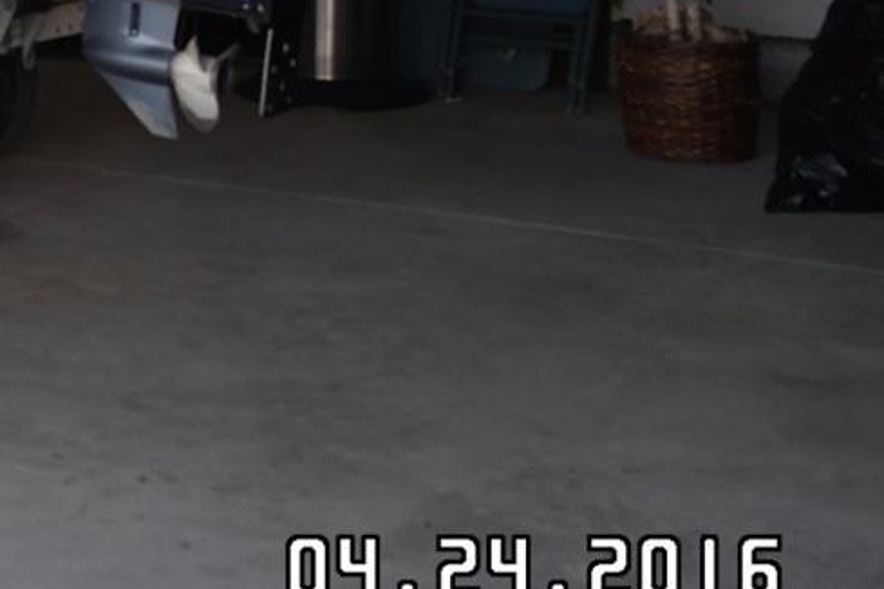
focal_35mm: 92
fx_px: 2259
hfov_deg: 19.7
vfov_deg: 14.4
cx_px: -380
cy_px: -134
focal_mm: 20
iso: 200
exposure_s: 1/40
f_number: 3.5
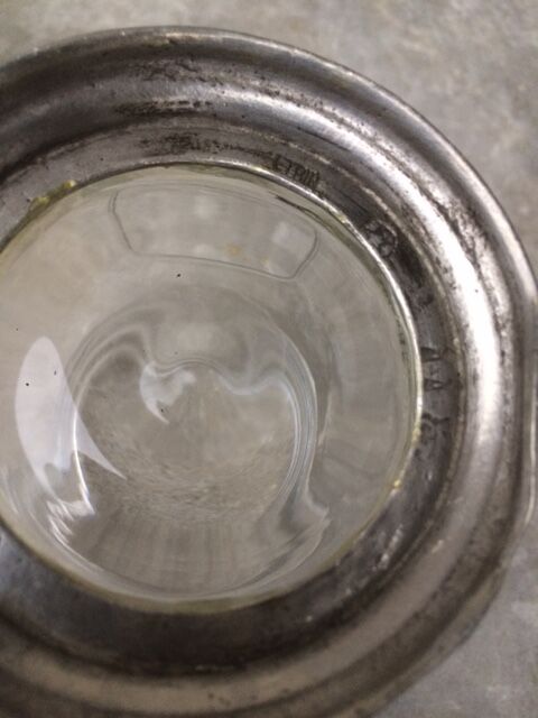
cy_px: 359
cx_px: 269
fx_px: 601
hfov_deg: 48.2
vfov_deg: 61.7
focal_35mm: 29
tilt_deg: -71.1
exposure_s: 1/33
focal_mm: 4.15
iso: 80
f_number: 2.2
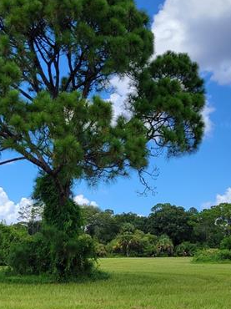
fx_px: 481
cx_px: 103
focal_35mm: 54
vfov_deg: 33.8
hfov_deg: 27.0
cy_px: 272
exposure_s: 1/1794
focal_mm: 5.4
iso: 40
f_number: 1.8
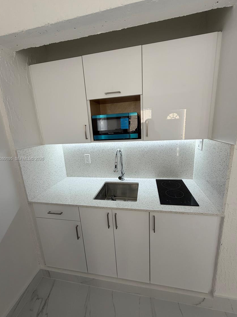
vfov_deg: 98.2
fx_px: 137
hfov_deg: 81.7
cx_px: 118
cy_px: 159
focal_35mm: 15
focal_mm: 2.22
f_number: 2.2
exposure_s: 1/121
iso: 80
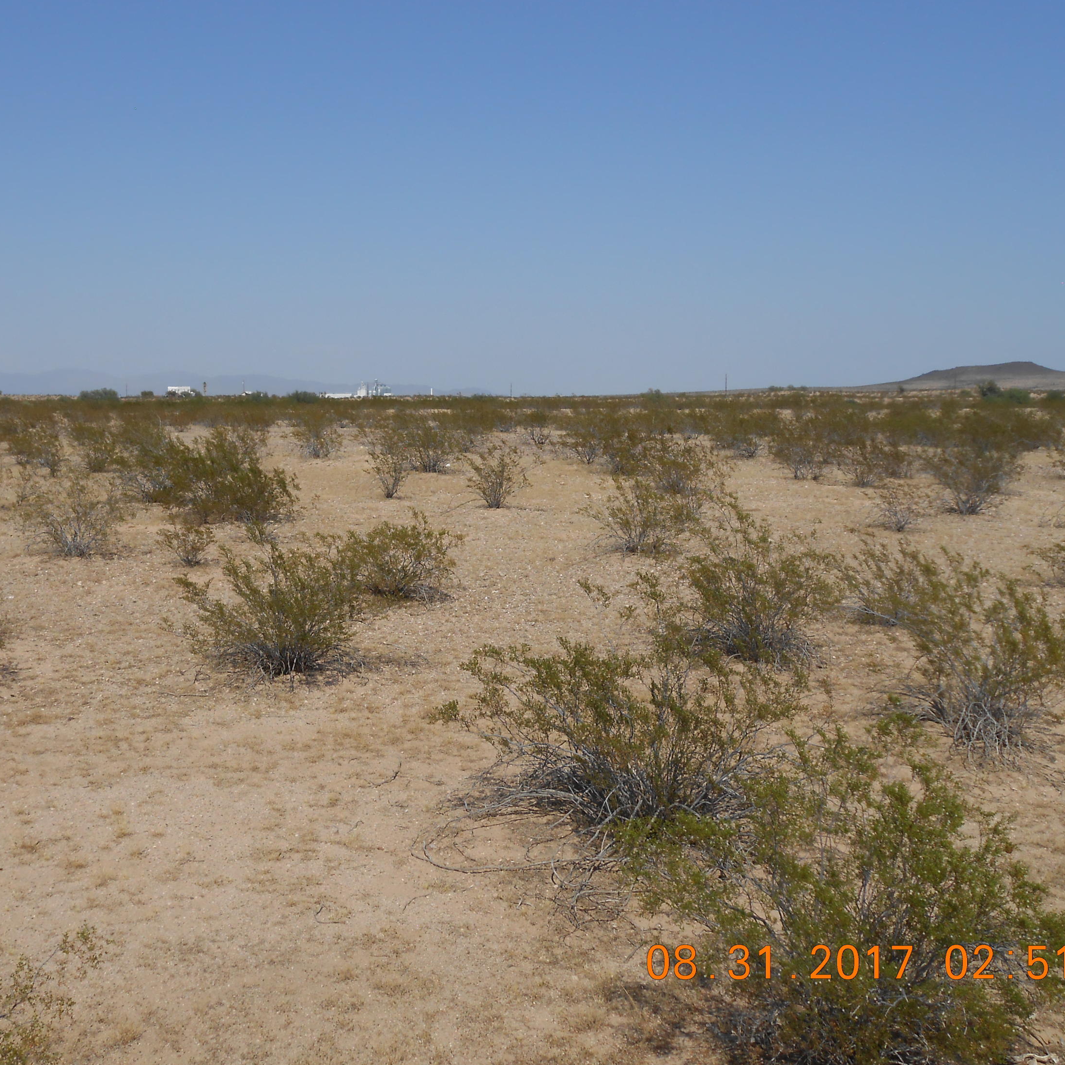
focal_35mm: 41
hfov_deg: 40.8
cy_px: 535
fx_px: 1427
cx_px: 437
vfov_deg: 40.9
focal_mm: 6
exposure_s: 1/1250
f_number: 3.9
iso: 80
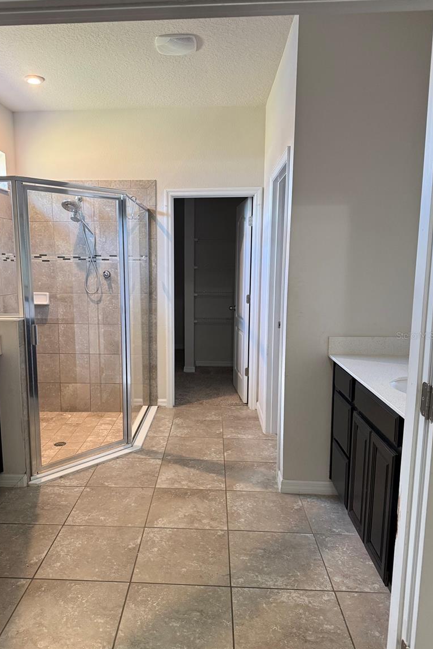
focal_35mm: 26
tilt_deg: -8.1
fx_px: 469
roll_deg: -0.2
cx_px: 183
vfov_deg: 69.4
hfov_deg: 49.4
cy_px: 335
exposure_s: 1/60
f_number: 1.78
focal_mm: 6.76
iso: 250
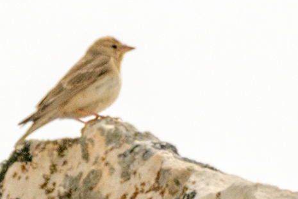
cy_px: 130
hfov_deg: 1.0
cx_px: 111
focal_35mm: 2034
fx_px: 16836
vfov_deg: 0.7
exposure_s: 1/2000
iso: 320
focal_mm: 600
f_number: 6.7
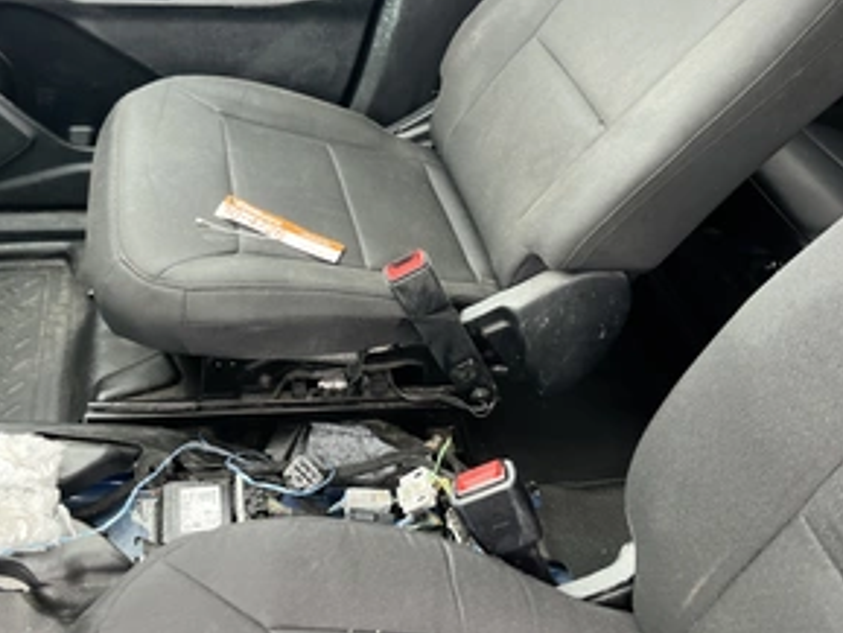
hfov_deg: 51.2
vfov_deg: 39.7
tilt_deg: -58.7
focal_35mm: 36
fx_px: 877
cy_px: 298
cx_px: 365
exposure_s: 1/121
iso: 125
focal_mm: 5.1
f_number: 1.6
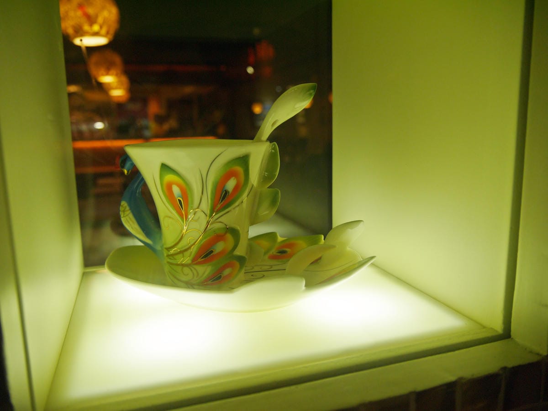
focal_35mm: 28
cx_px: 274
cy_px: 206
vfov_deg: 49.7
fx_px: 443
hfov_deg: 63.4
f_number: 4
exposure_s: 1/160
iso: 160
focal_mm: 14
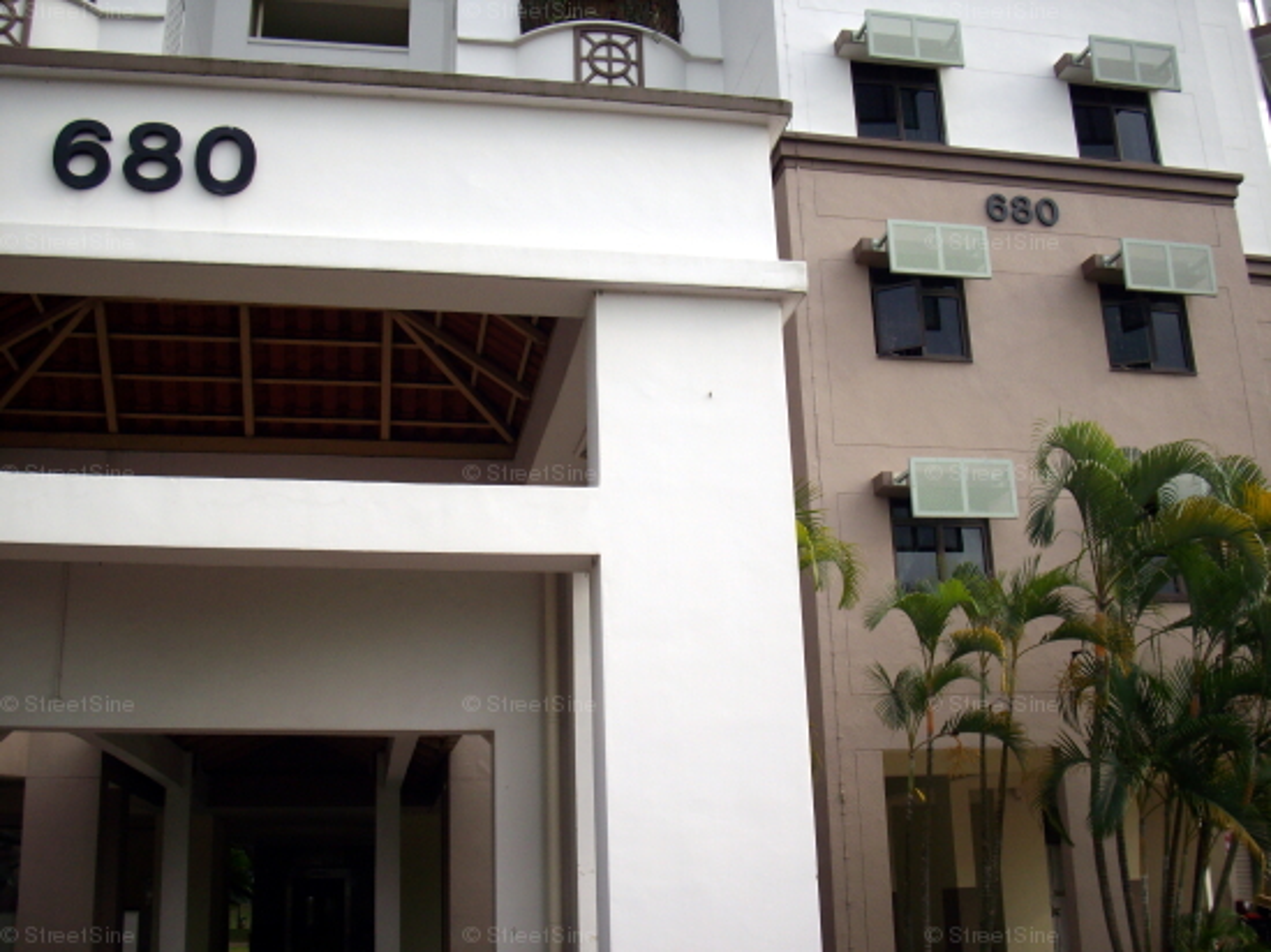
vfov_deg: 38.6
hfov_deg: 50.2
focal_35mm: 37
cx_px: 636
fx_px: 1358
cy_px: 476
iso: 80
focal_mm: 6.2
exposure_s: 1/250
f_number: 2.8
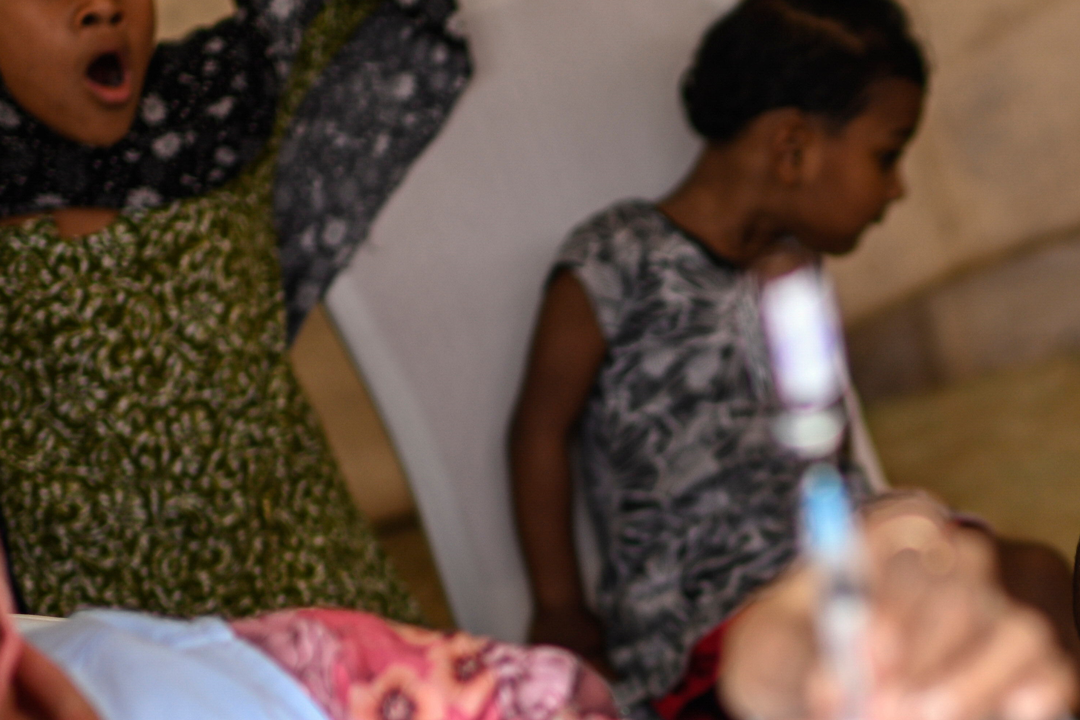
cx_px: 914
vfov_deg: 14.0
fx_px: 2910
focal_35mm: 97
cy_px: 595
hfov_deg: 20.7
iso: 125
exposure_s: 1/320
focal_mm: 35
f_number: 1.6
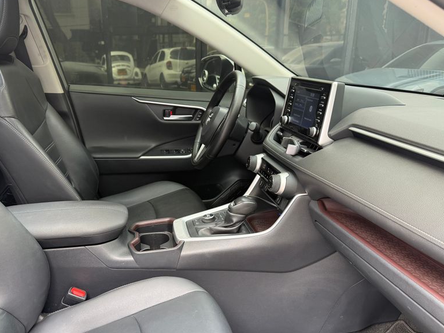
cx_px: 201
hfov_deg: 59.8
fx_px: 385
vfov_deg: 46.5
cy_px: 199
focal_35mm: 30
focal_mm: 6.76
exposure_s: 1/121
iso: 125
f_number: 1.78
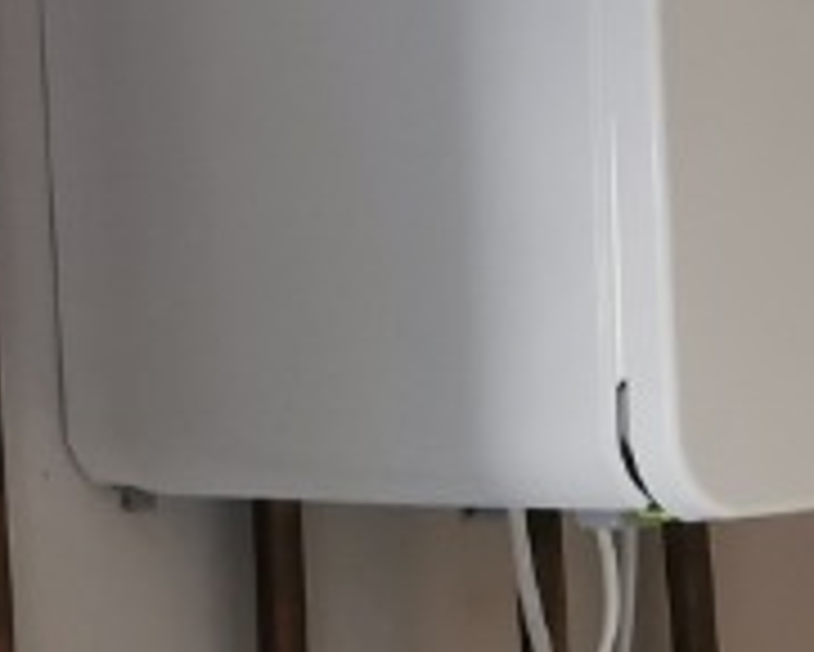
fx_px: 4218
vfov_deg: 8.6
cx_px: 373
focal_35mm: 175
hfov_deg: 11.0
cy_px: 1021
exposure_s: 1/50
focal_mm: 5.56
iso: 400
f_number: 1.6
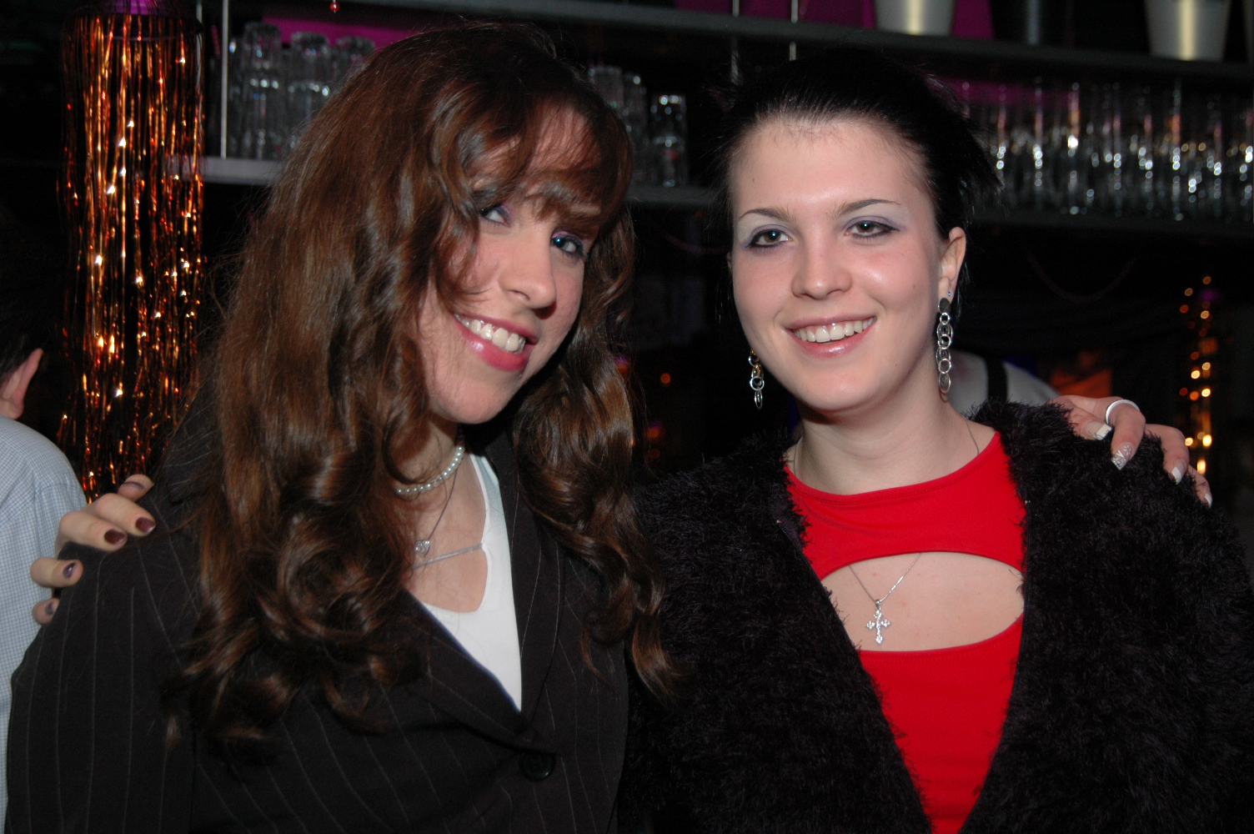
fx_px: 1984
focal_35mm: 57
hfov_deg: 35.1
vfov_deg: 23.7
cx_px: 627
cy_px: 417
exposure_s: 1/60
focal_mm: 38
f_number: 5
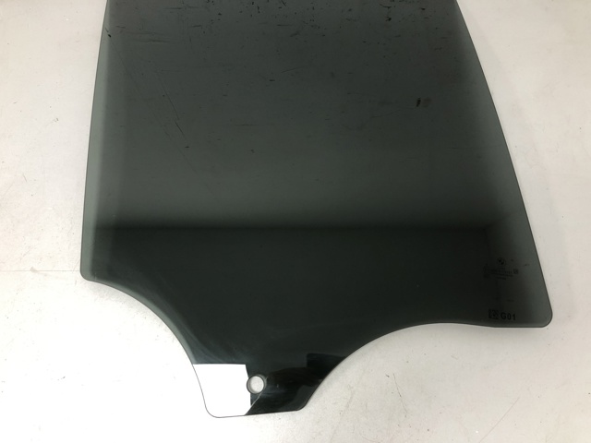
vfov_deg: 49.7
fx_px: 478
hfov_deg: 63.4
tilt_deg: -67.7
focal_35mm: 28
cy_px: 222
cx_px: 296
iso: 40
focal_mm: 4
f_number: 1.8
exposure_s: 1/17
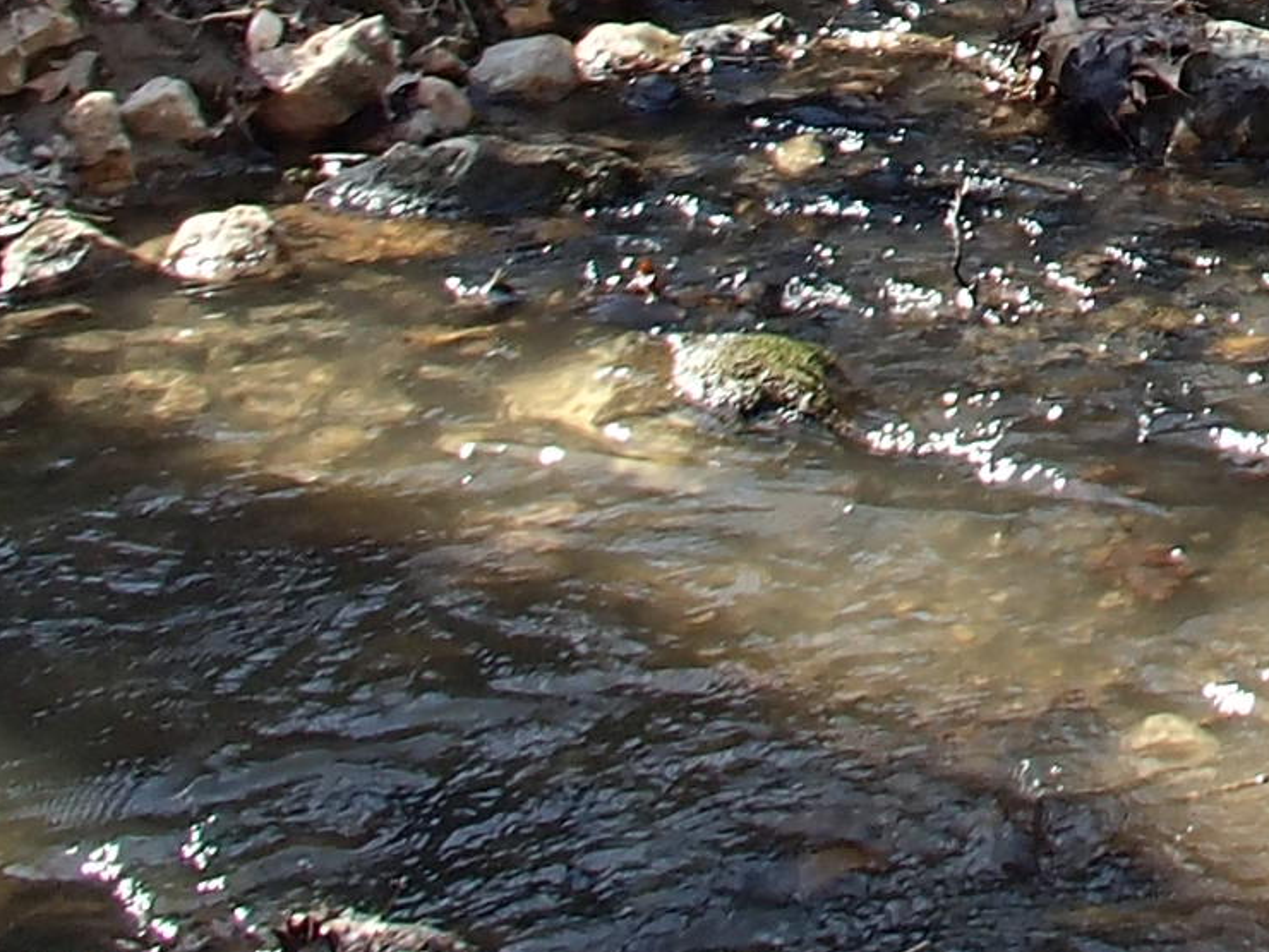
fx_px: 4436
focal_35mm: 121
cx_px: 1996
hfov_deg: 14.9
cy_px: -710
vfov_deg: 11.4
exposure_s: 1/100
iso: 100
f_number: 3.9
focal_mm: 5
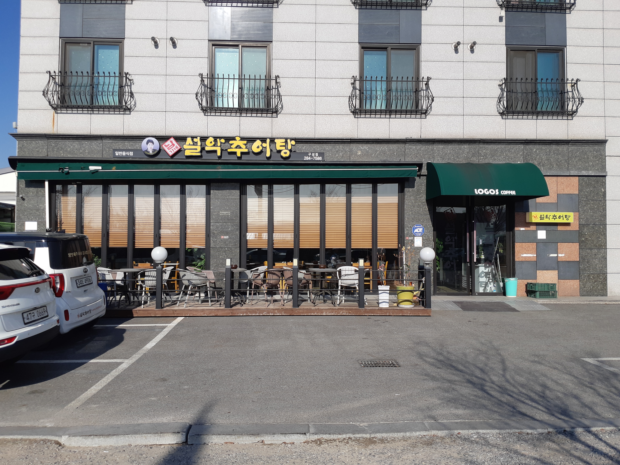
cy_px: 232
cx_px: 310
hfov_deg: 67.3
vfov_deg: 53.1
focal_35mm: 26
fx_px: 466
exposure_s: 1/2703
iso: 40
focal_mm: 3.93
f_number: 1.7
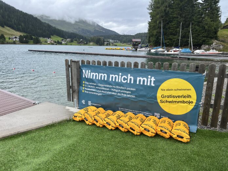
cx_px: 114
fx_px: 171
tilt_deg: -13.2
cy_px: 86
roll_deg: -0.3
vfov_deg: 53.1
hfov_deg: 67.3
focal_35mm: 26
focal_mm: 5.1
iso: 50
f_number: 1.6
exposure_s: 1/1695
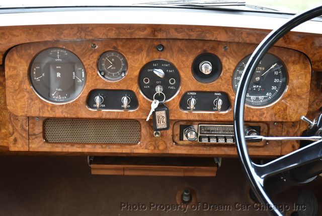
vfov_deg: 23.8
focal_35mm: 57
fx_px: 510
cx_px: 161
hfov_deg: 35.0
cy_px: 108
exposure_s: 1/100
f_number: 5
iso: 800
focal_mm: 38
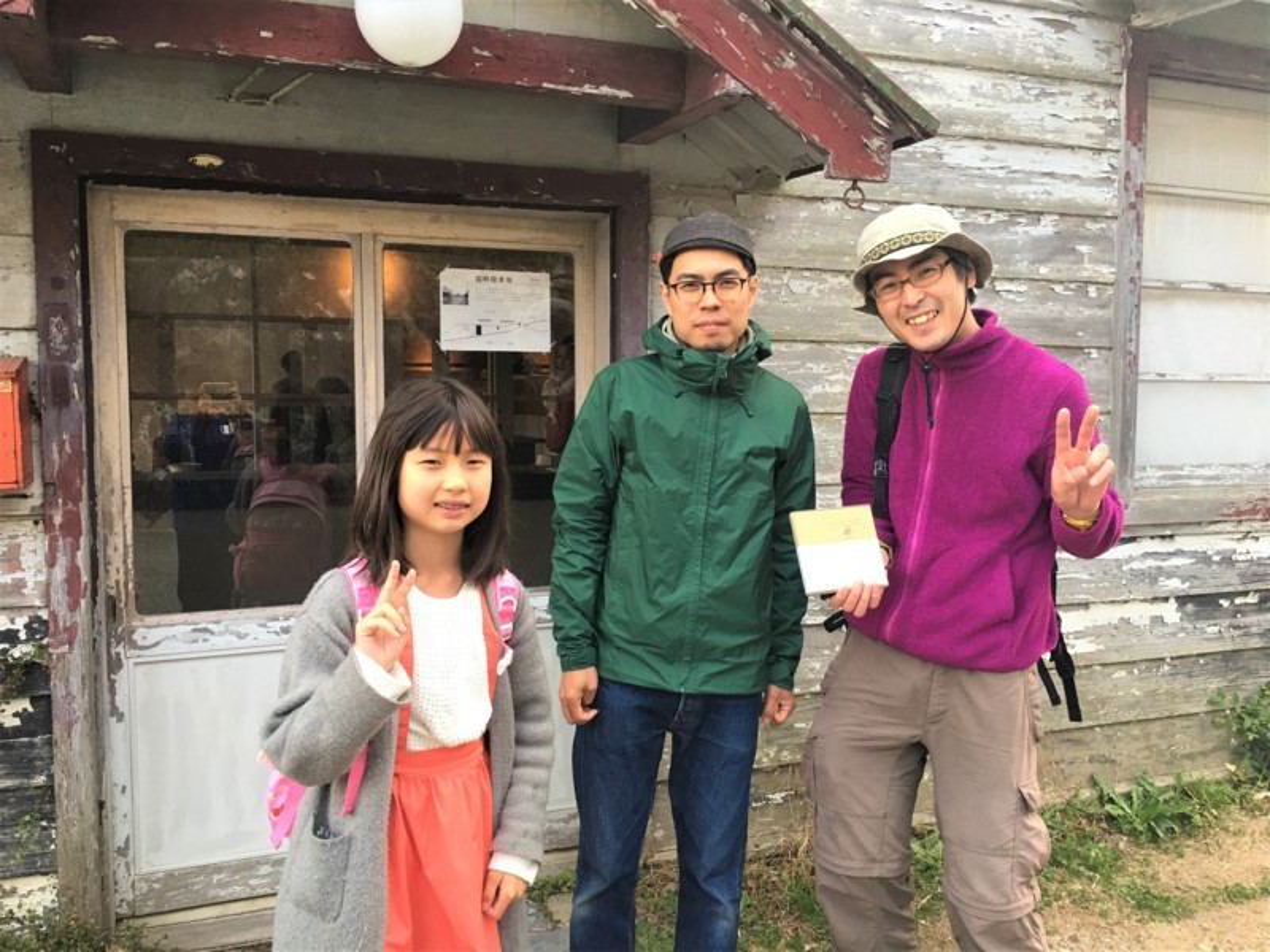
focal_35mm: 29
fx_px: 1064
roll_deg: -0.1
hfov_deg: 61.7
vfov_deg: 48.2
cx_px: 635
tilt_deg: -2.7
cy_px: 476
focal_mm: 4.15
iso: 32
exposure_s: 1/30
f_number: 2.2
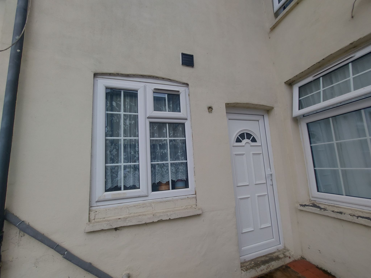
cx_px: 186
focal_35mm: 13
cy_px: 139
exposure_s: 1/167
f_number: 2.2
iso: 50
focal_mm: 1.74
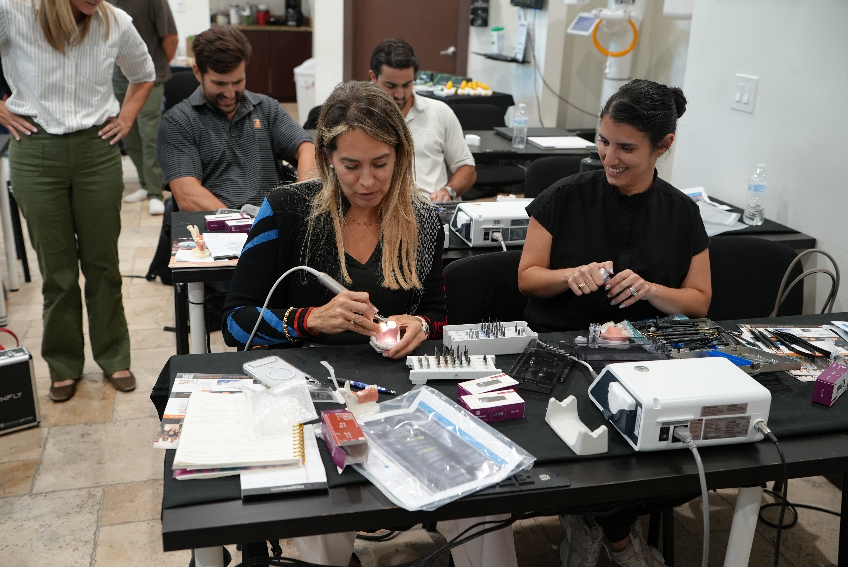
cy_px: 284
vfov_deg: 37.9
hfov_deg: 54.4
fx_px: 825
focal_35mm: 35
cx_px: 424
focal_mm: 35
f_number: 4
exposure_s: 1/160
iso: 2500
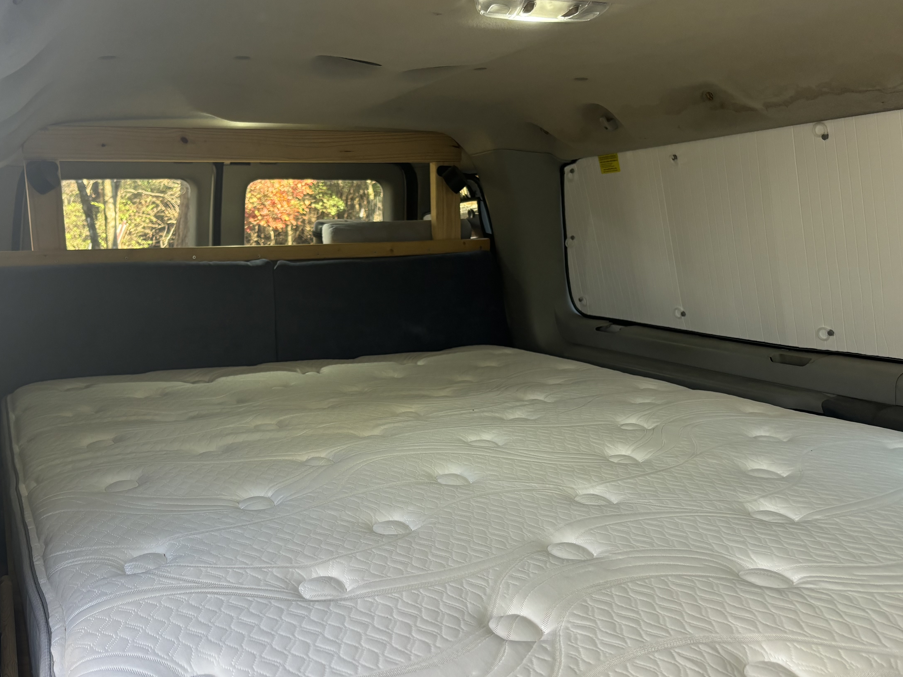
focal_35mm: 34
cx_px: 354
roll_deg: -0.2
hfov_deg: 53.5
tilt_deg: -9.1
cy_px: 399
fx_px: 887
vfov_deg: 41.6
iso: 125
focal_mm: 5.96
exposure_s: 1/121
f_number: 1.6
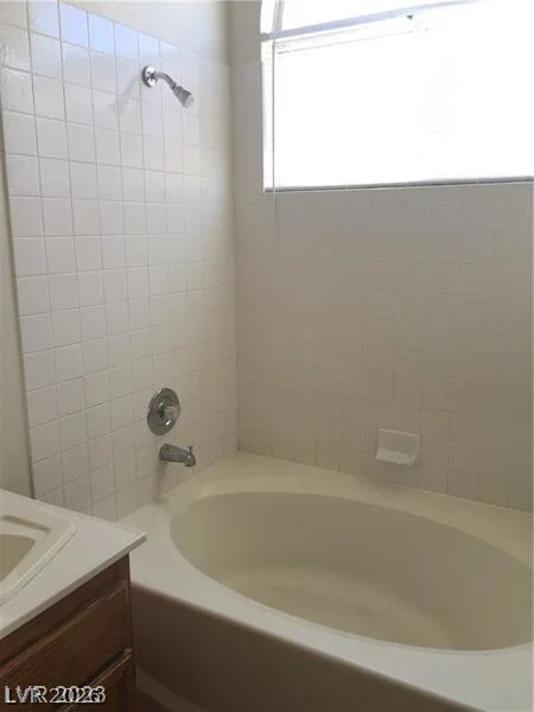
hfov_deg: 48.2
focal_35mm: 29
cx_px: 267
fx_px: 596
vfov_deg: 61.7
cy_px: 356
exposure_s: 1/120
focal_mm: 4.15
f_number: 2.2
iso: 50
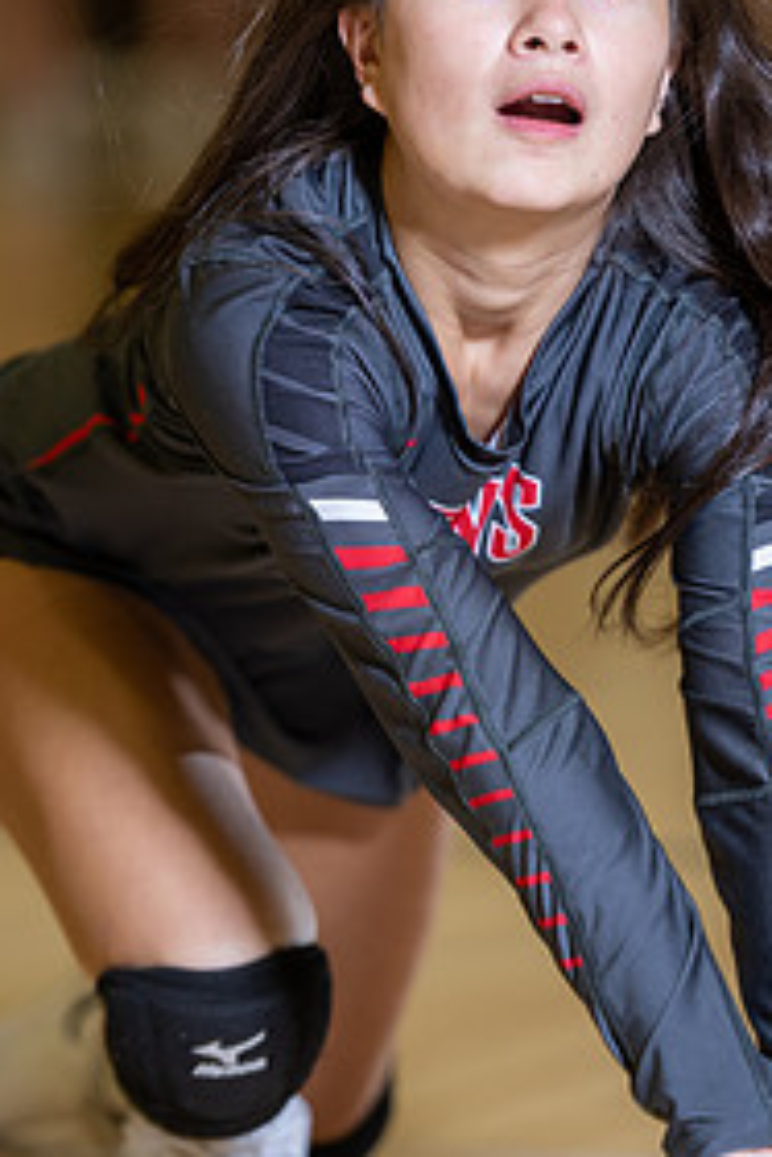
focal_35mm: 265
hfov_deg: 5.2
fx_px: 8513
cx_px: 409
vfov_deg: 7.8
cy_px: 314
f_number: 2.8
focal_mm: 165
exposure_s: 1/200
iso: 500
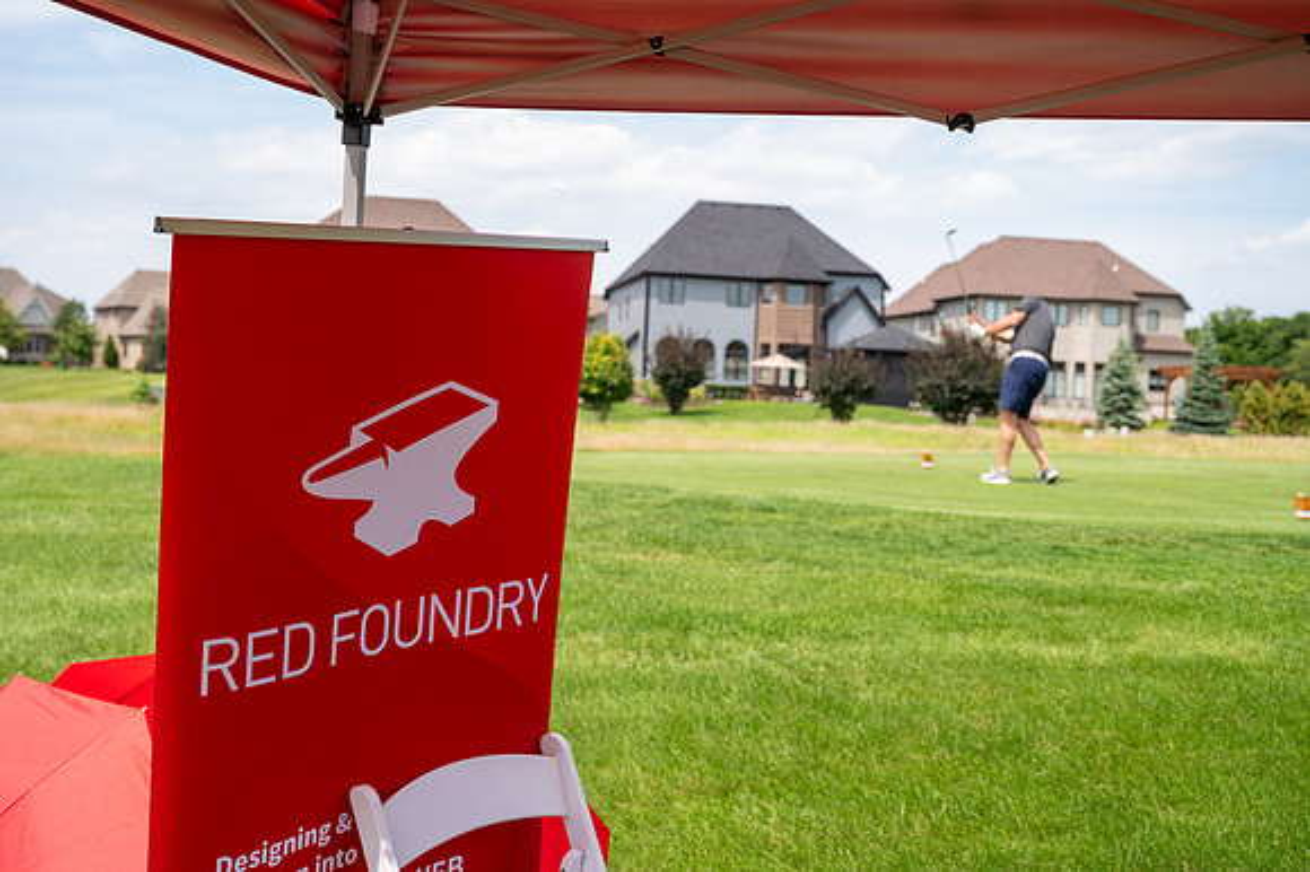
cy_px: 436
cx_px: 655
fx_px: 1382
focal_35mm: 38
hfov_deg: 50.7
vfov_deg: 35.0
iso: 250
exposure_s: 1/640
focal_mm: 38
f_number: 5
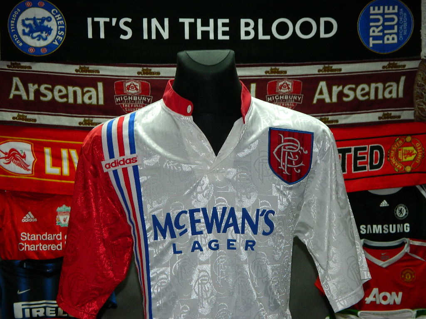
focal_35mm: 70
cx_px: 213
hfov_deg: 27.8
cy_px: 160
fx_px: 861
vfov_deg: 21.0
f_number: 4
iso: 200
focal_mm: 12.6
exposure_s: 1/50
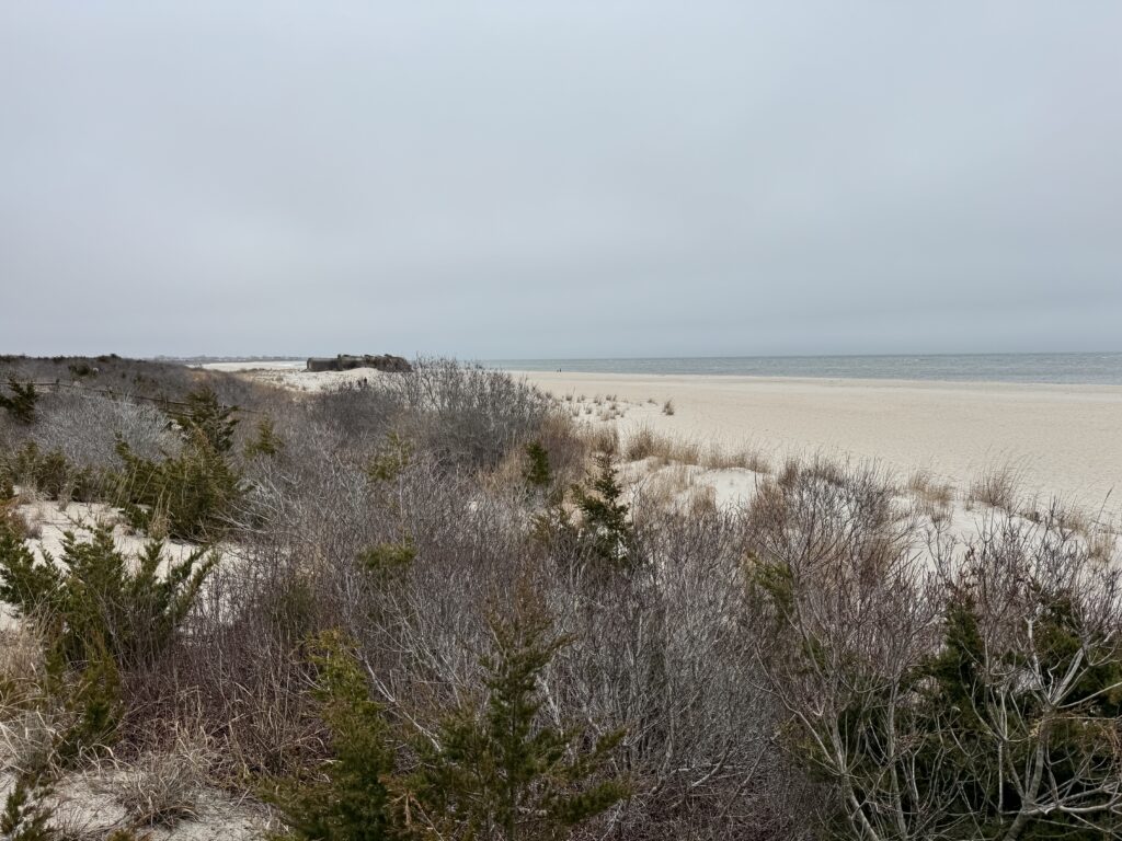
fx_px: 778
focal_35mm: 24
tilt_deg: -5.1
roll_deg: +0.7
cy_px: 420
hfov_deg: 71.6
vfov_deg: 56.8
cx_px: 561
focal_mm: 6.76
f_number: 1.78
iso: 80
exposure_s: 1/9009
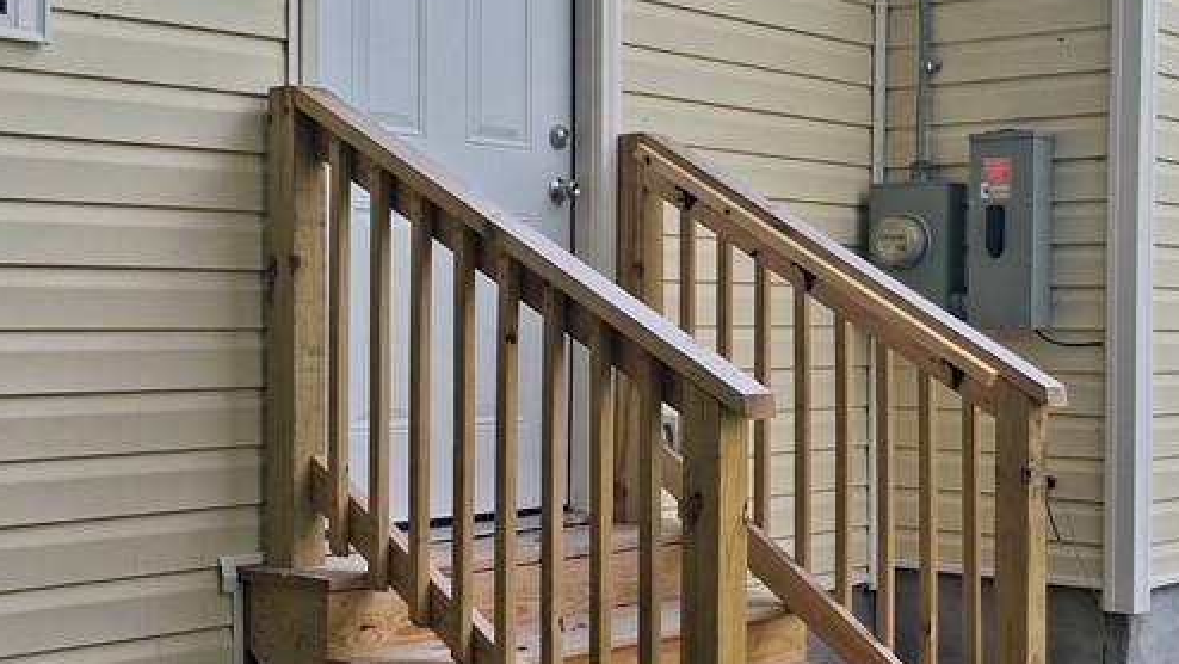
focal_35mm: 61
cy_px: 344
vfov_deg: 19.7
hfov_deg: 34.0
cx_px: 790
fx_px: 1907
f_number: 1.8
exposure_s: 1/402
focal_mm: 4
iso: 20
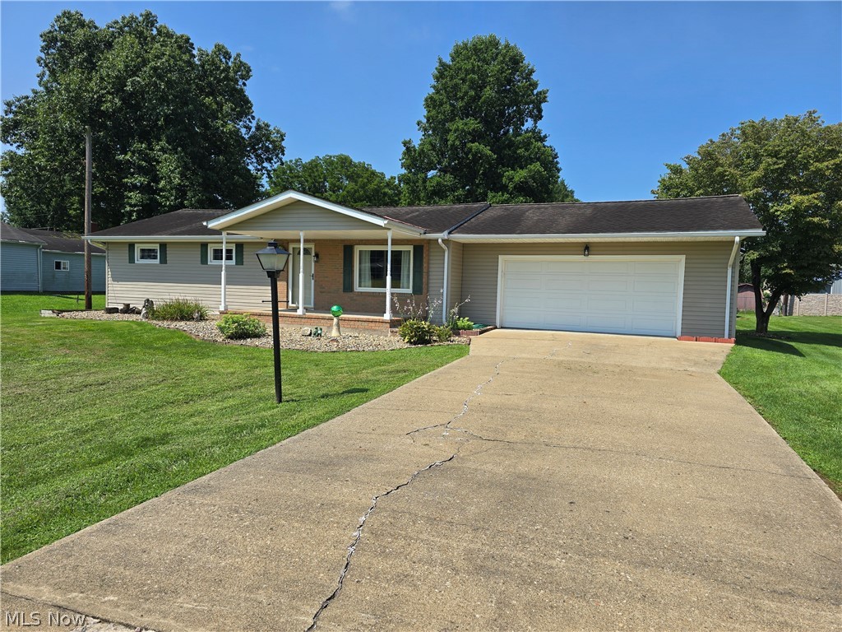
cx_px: 421
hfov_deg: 73.9
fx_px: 559
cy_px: 316
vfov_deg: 58.9
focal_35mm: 23
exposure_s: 1/960
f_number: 1.7
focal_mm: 6.3
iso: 12
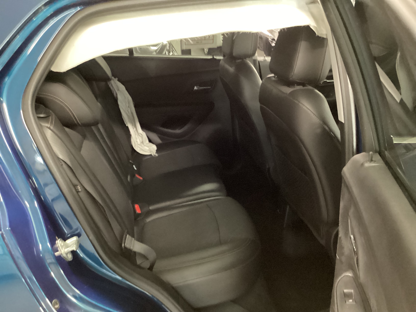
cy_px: 156
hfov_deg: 58.4
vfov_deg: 45.4
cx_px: 208
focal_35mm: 31
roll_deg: +0.2
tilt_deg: -27.4
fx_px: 373
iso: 640
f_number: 2.4
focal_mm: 3.3
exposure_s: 1/15
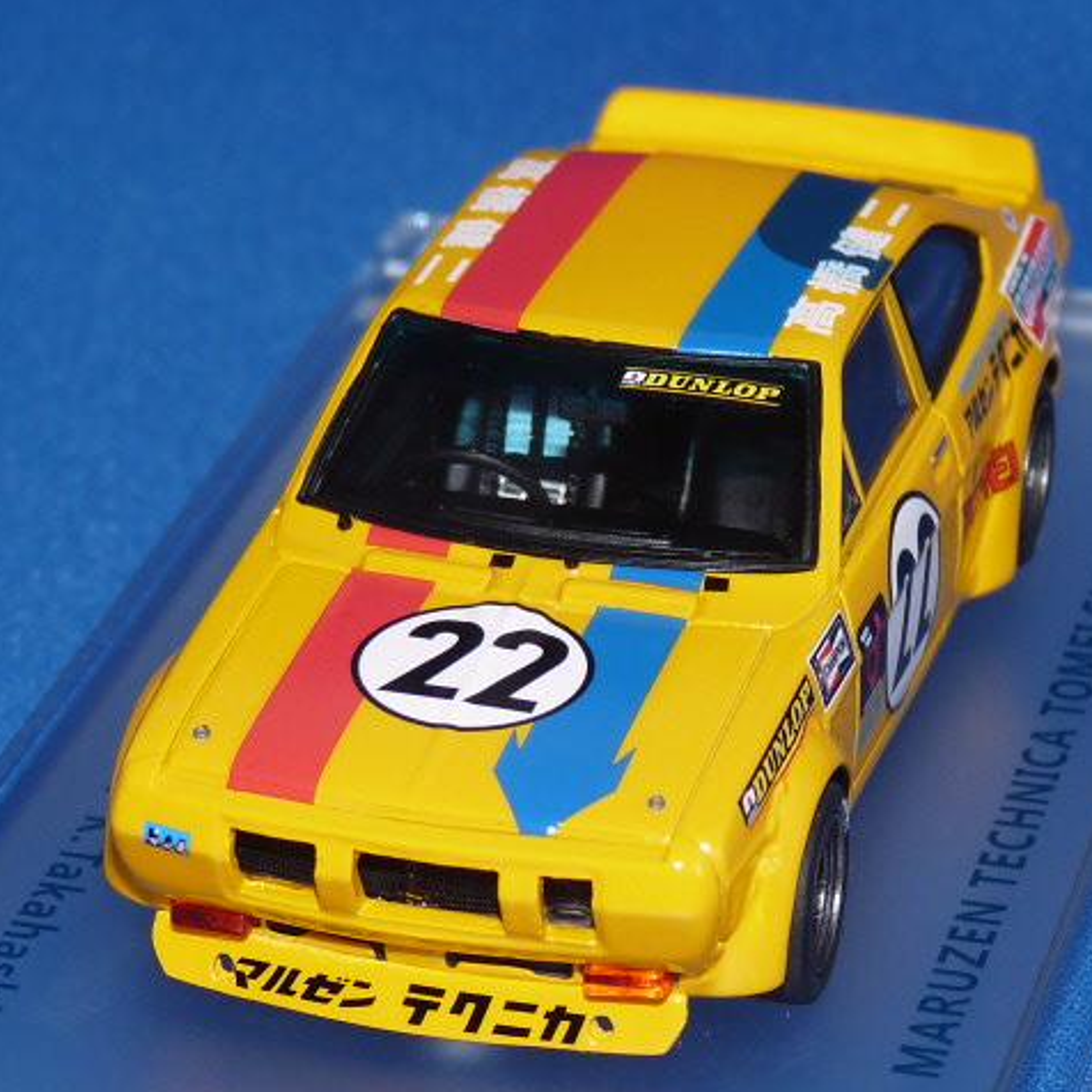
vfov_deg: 10.7
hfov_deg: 10.7
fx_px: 5853
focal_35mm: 164
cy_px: 546
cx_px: 571
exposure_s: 1/40
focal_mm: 13.8
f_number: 3.4
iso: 100
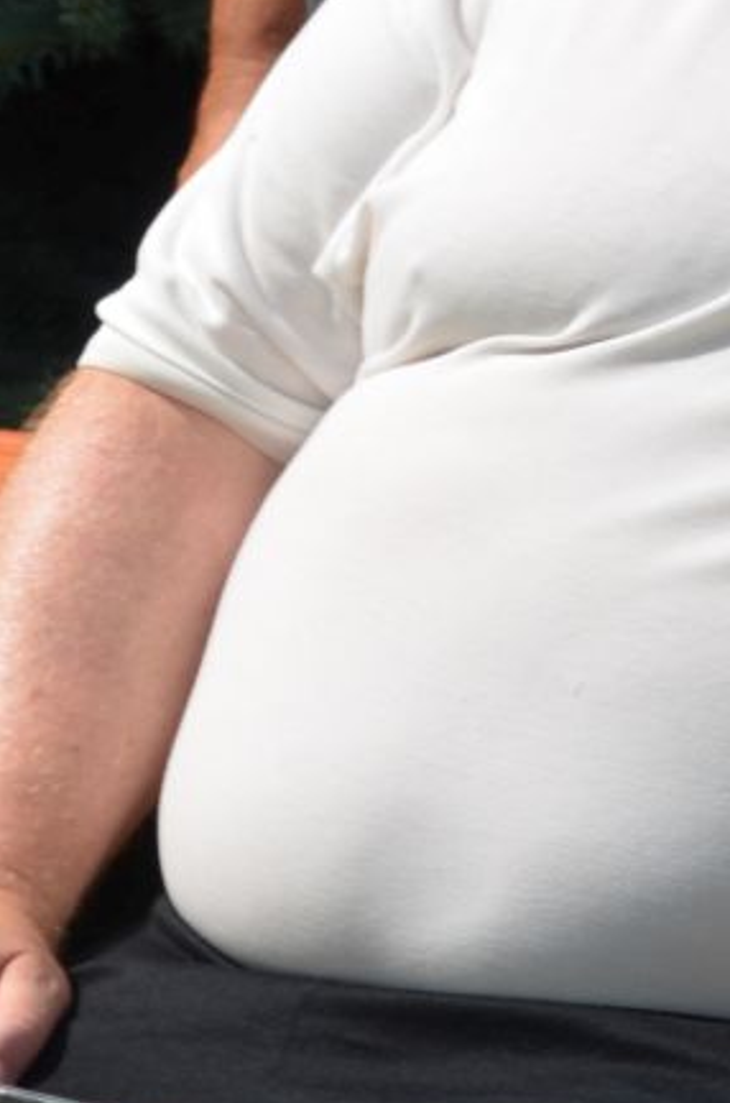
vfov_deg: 2.3
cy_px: 730
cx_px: 798
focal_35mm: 898
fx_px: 27436
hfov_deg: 1.5
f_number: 13
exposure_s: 1/200
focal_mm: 175
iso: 100
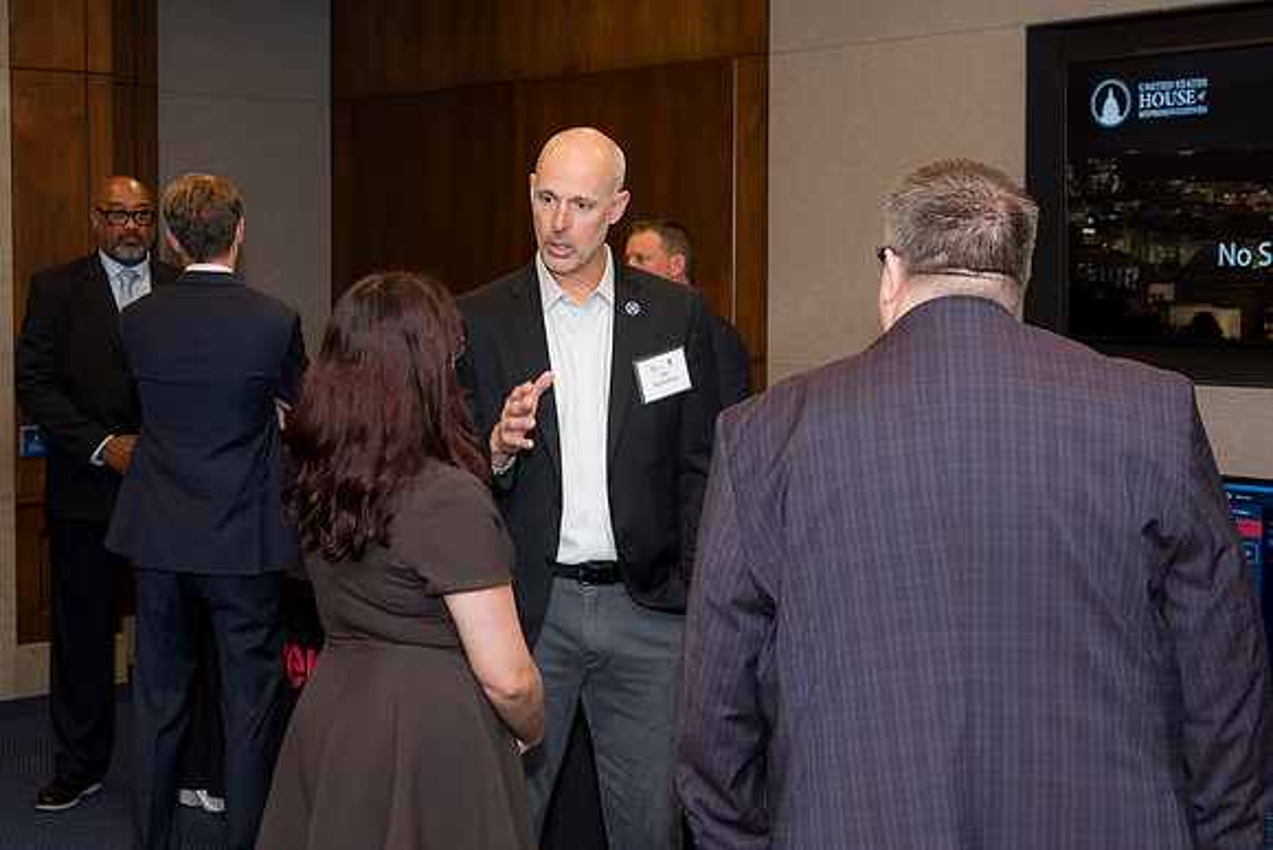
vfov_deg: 28.1
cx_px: 636
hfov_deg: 41.1
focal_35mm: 48
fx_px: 1698
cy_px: 425
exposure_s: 1/125
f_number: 5
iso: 800
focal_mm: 48
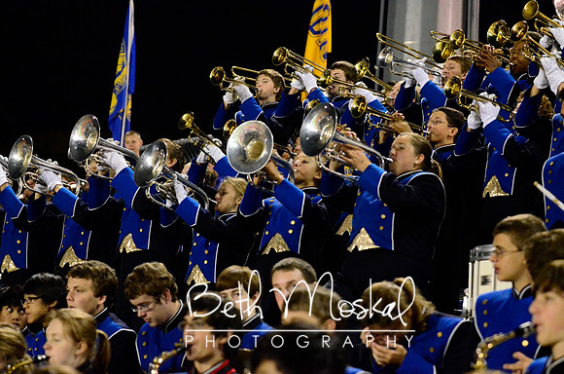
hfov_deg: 17.1
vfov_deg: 11.4
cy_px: 187
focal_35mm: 120
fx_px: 1876
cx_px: 282
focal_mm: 80
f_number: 2.8
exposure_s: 1/160
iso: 6400
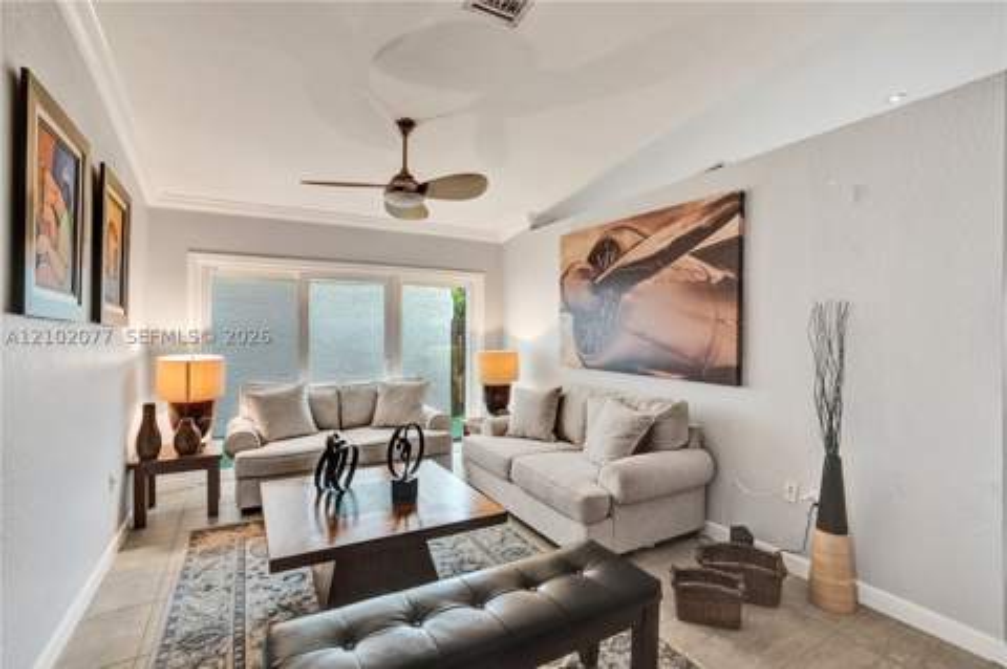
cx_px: 504
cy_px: 334
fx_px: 447
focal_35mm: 16
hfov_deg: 96.8
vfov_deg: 73.6
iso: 1600
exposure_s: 1/200
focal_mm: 16
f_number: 4.5
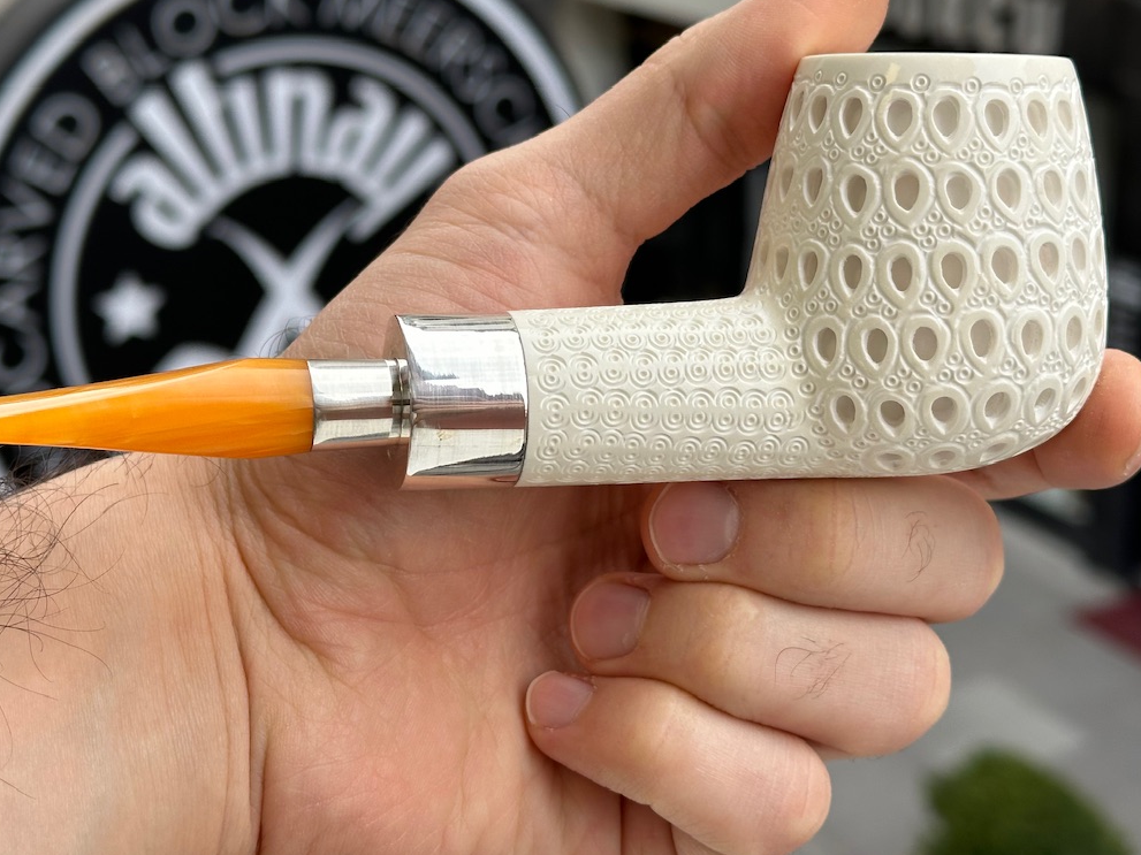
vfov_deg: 23.6
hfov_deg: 31.2
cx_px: 505
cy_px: 318
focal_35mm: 62
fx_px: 2043
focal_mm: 6.86
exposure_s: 1/383
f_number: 1.78
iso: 64
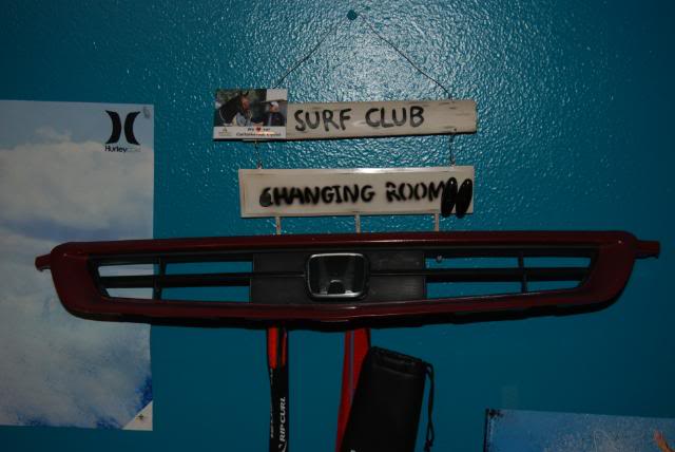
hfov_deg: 41.1
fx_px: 901
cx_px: 338
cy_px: 226
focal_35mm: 48
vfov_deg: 28.1
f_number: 4.5
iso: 200
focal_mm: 32
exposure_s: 1/60
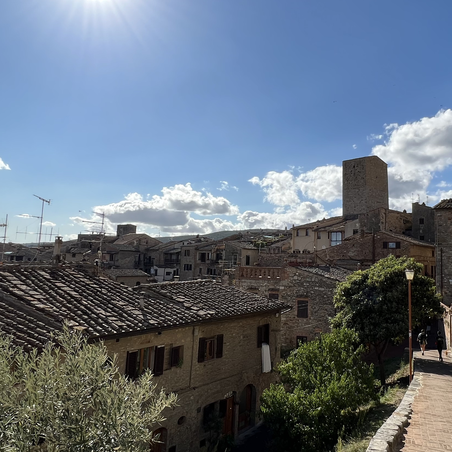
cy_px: 205
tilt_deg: +7.5
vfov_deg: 57.2
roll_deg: -1.3
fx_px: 414
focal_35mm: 28
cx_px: 299
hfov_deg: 56.1
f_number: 1.8
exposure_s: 1/1233
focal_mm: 1.57
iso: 32
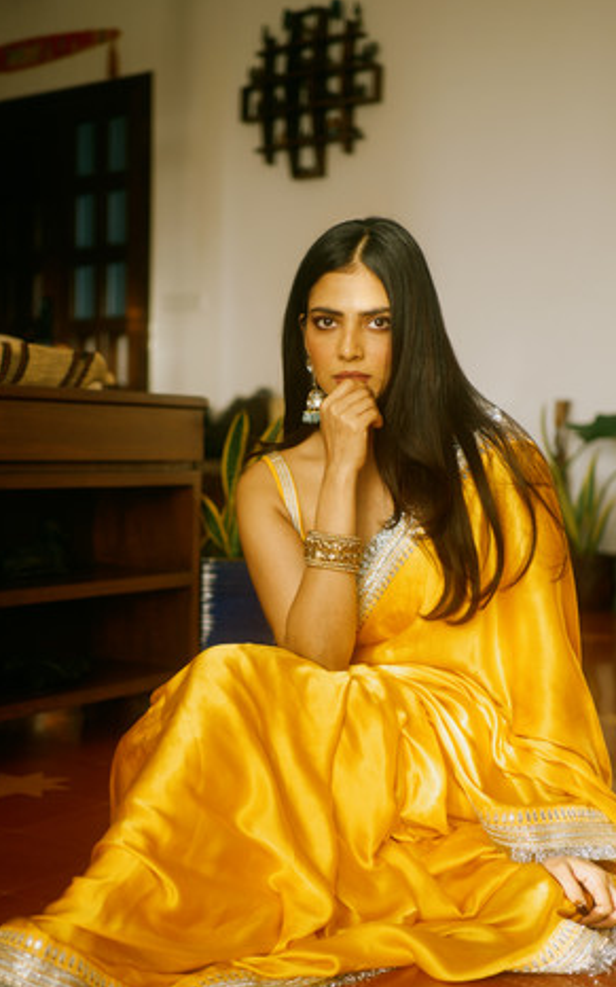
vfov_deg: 41.0
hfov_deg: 26.3
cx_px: 272
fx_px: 1317
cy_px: 568
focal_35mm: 49
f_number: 1.8
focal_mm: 35
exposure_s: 1/50
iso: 100
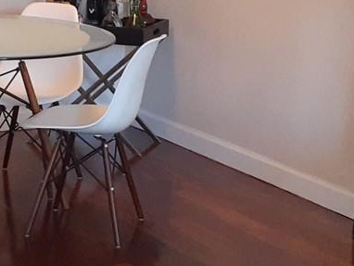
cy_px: 64
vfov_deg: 13.1
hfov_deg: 17.4
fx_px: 1156
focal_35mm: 113
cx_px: 125
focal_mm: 3.6
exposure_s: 1/60
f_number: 1.9
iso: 400
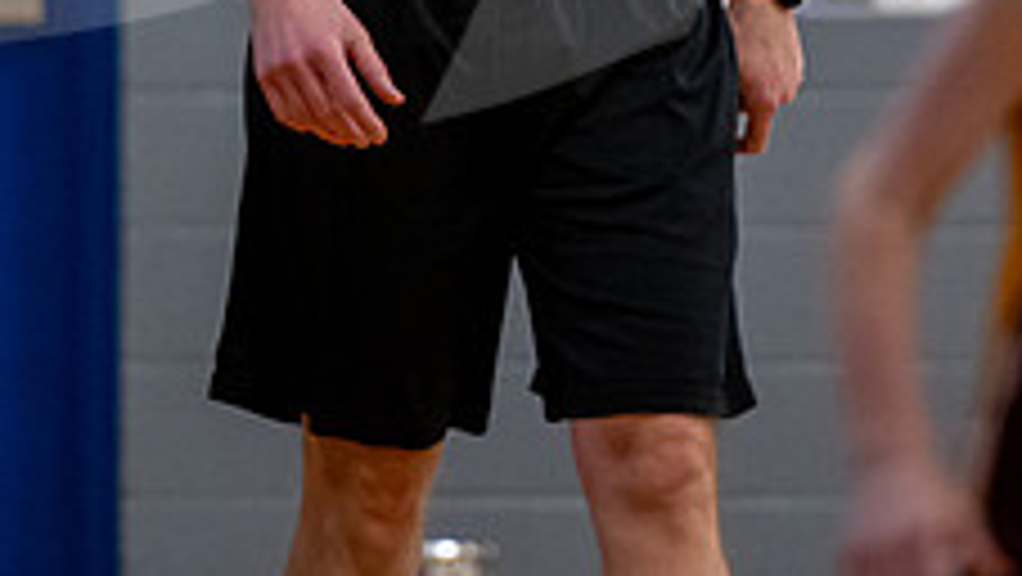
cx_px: 475
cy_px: -494
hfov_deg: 3.1
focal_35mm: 692
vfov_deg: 1.8
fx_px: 18764
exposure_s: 1/800
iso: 3200
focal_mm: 200
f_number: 2.8
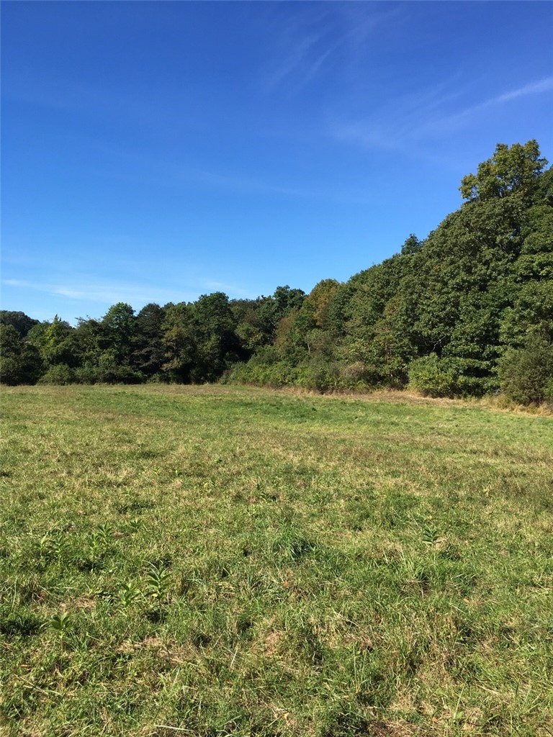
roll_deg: -0.7
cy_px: 368
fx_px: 618
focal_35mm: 29
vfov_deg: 61.7
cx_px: 276
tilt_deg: -4.4
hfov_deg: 48.2
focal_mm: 4.15
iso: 25
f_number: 2.2
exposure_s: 1/1221
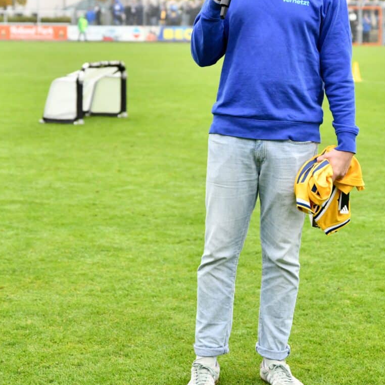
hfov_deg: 16.6
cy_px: 73
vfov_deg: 16.4
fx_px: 1321
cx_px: 214
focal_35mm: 105
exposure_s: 1/1000
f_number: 2.8
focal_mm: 46
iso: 1100
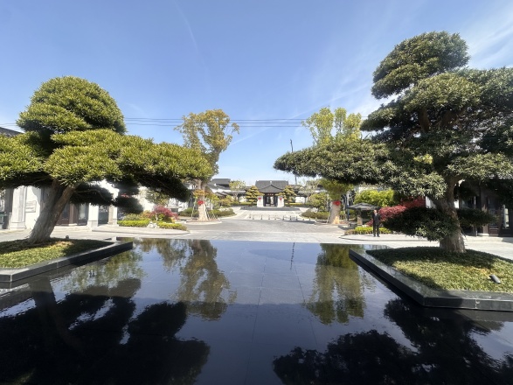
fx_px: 207
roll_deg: -0.7
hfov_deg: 102.1
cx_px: 256
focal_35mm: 14
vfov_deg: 85.7
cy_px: 192
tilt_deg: +2.7
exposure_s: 1/1366
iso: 40
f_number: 2.2
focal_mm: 2.22
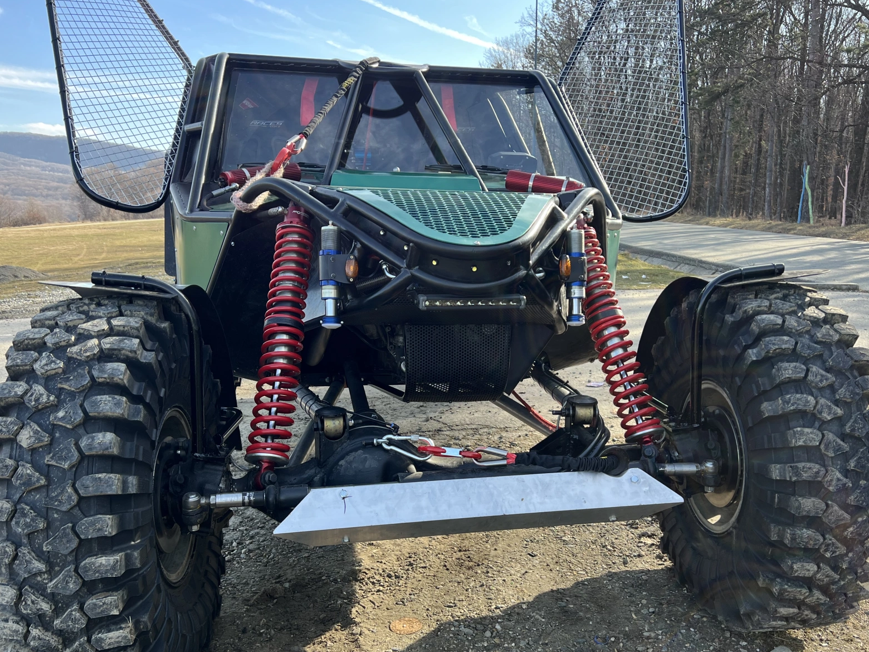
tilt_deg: -12.9
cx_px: 454
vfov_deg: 44.0
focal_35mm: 32
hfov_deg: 56.8
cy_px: 384
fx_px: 803
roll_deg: +0.2
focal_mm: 5.7
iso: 50
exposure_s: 1/533
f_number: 1.5
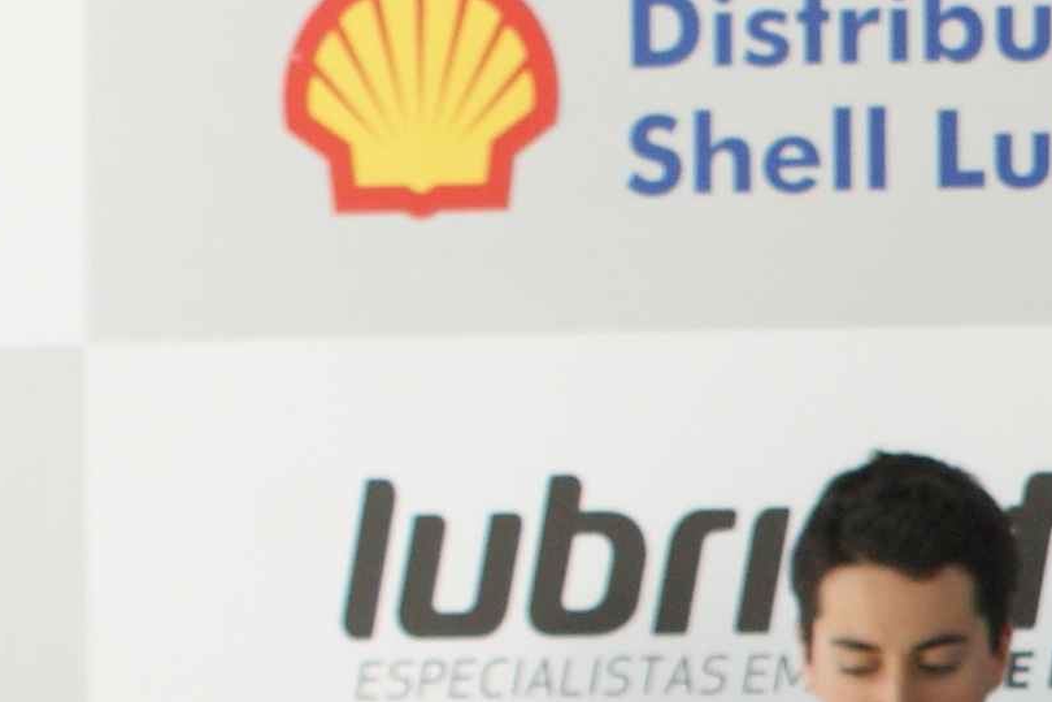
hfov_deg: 5.9
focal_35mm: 340
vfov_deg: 4.0
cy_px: 1361
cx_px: 2135
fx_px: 9935
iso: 250
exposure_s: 1/60
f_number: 5.6
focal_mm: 40
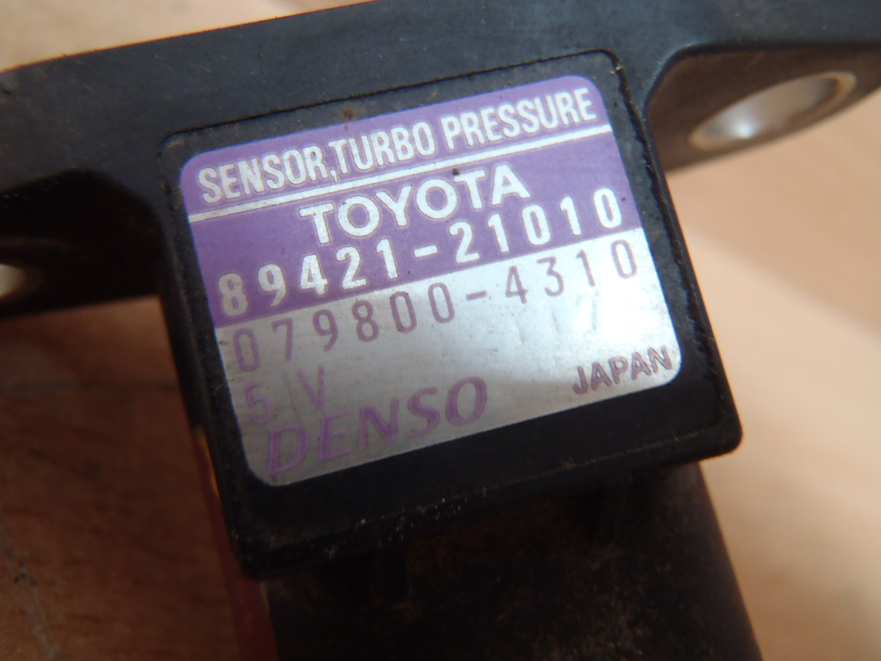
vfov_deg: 38.7
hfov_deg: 50.1
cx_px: 440
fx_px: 942
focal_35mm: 37
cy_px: 330
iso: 200
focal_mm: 6.64
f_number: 4.7
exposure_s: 1/8
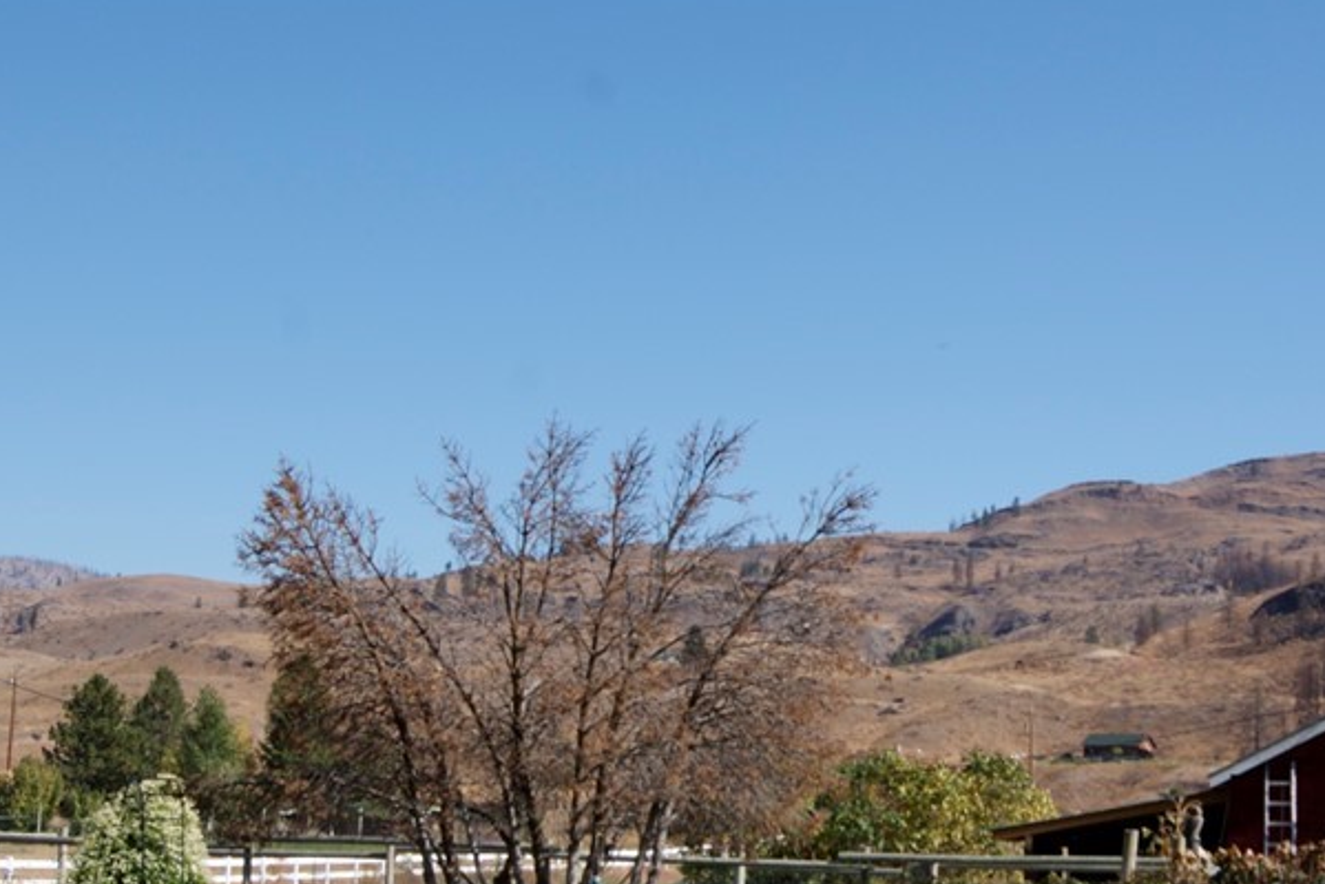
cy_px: 524
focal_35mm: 76
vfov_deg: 18.0
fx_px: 2798
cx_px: 939
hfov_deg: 26.4
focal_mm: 28
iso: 100
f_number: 11
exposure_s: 1/160
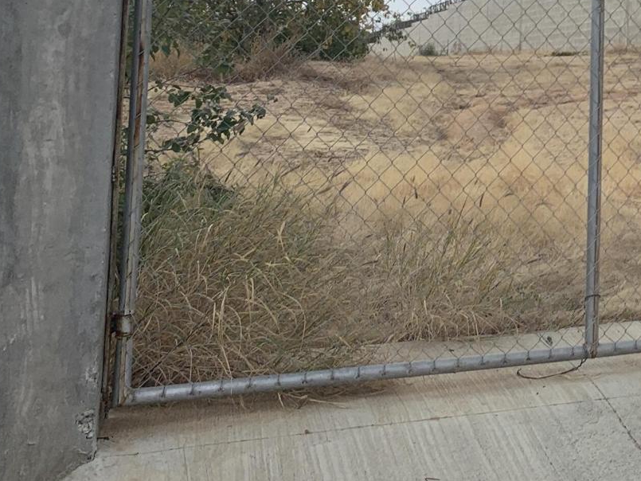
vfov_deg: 22.5
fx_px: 1148
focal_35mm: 62
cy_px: -33
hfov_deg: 28.0
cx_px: 728
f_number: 1.8
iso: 25
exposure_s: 1/2611
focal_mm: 4.25
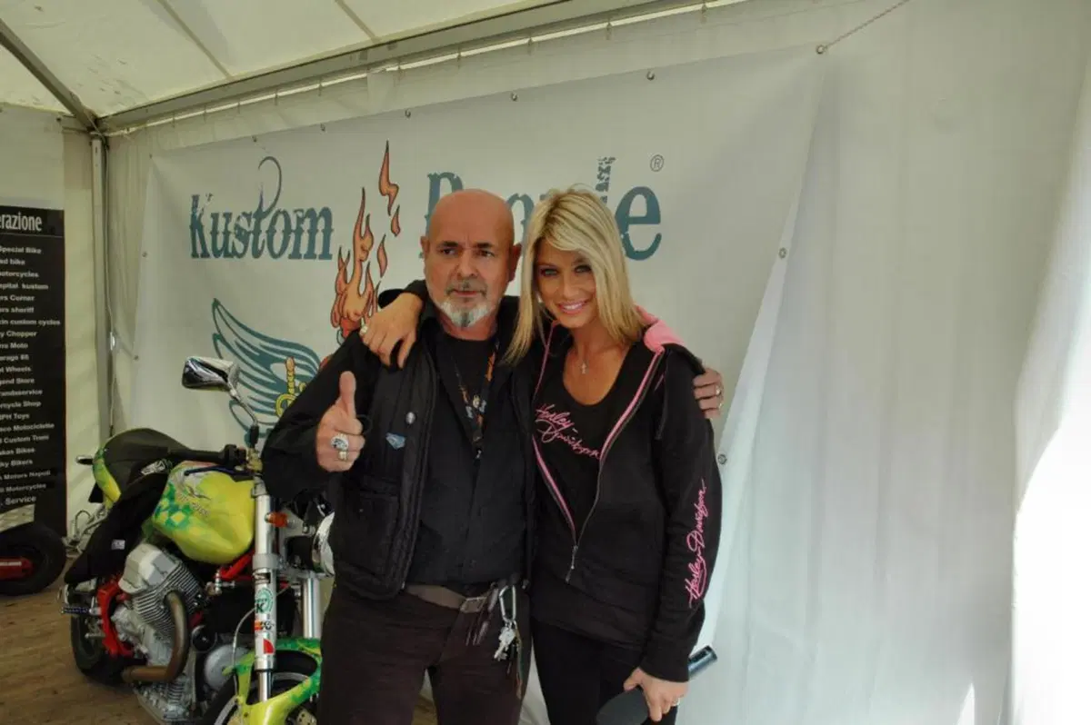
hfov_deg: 67.4
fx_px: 818
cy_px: 362
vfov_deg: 47.9
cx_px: 546
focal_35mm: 27
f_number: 7.1
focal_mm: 18
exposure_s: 1/200
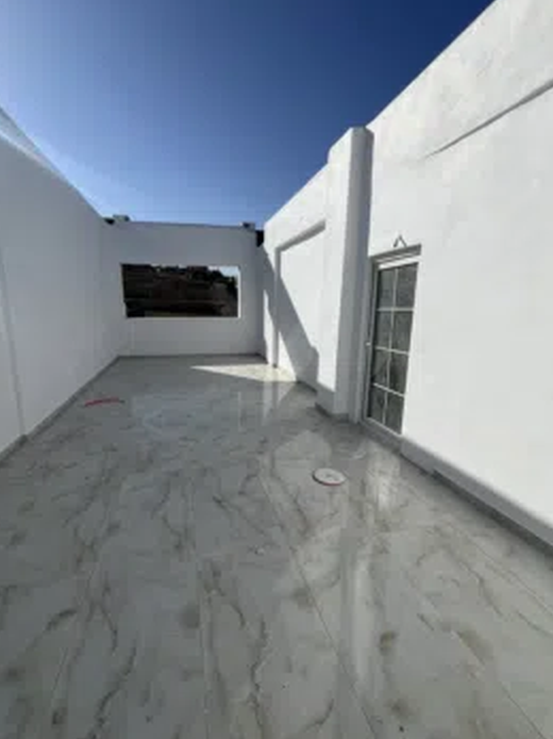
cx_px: 251
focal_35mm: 15
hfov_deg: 81.5
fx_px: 320
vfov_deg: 98.2
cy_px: 375
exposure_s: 1/4785
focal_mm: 1.57
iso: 32
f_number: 1.8
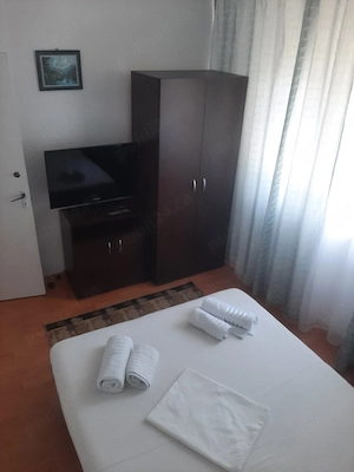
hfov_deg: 53.1
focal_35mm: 26
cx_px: 177
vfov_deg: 67.3
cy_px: 236
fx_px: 355
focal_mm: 3.93
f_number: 1.7
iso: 80
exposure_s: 1/50
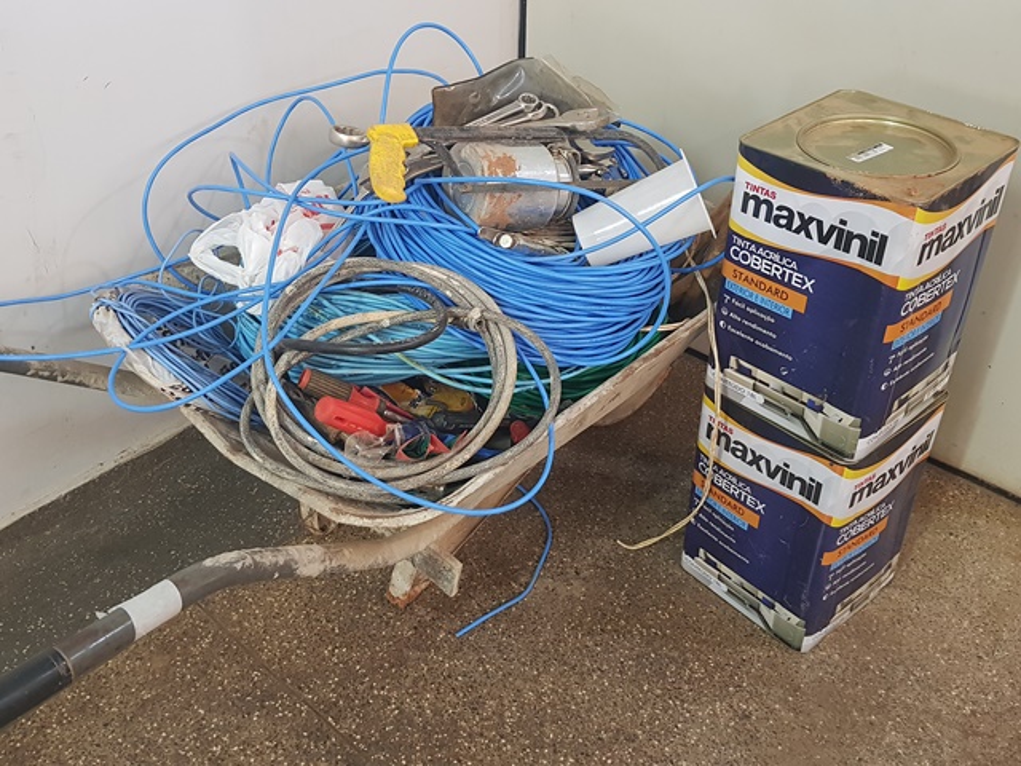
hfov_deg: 67.3
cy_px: 383
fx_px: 767
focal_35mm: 26
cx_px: 510
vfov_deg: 53.1
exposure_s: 1/17
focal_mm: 4.2
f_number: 1.7
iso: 250
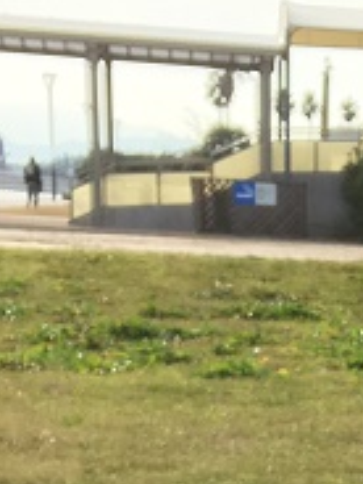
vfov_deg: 14.0
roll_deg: -3.5
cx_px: 558
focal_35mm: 126
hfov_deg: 11.3
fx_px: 1762
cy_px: 858
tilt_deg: -18.7
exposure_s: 1/651
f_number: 2.2
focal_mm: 4.15
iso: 25
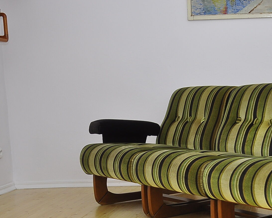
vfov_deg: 19.9
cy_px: 137
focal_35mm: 77
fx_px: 620
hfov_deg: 24.0
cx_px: 251
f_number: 4
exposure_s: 1/160
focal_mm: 28
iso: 400
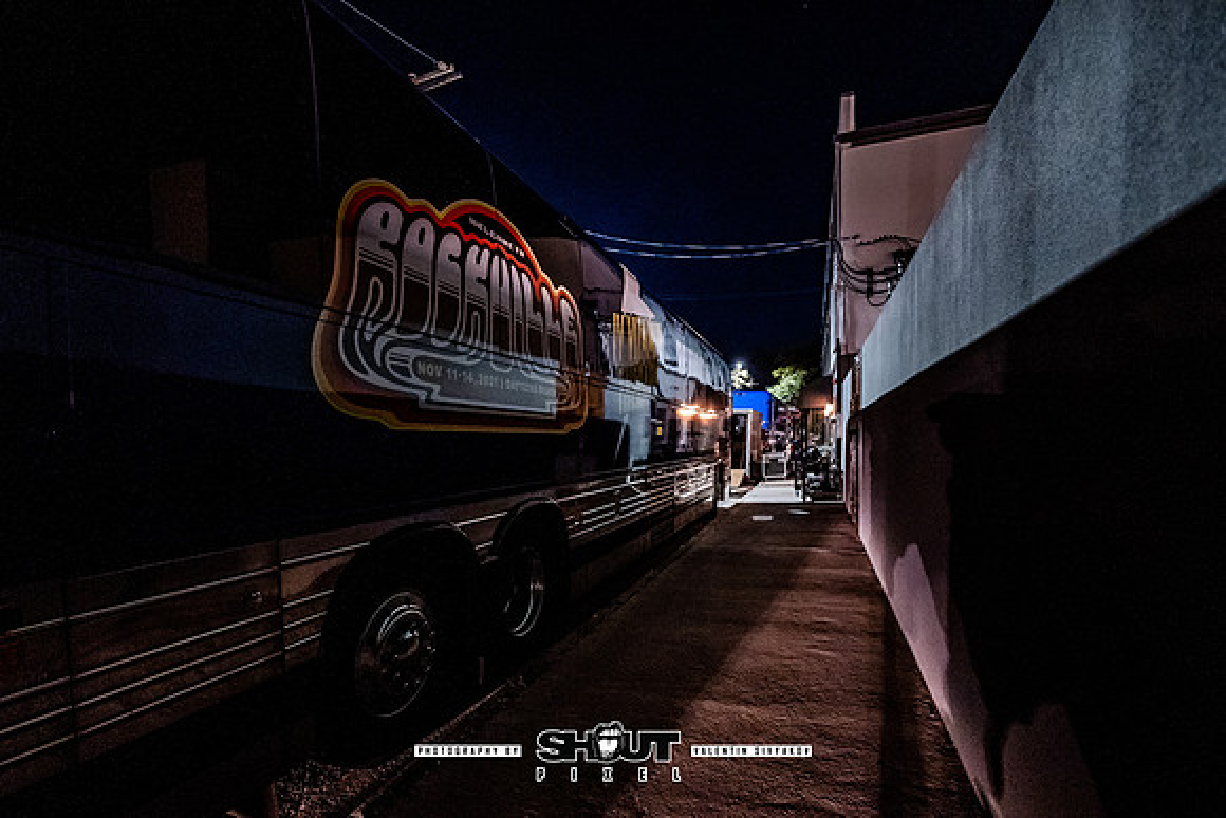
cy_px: 469
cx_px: 564
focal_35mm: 16
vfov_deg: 72.5
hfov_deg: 95.6
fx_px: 554
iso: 4000
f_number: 2.8
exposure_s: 1/40
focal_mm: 14
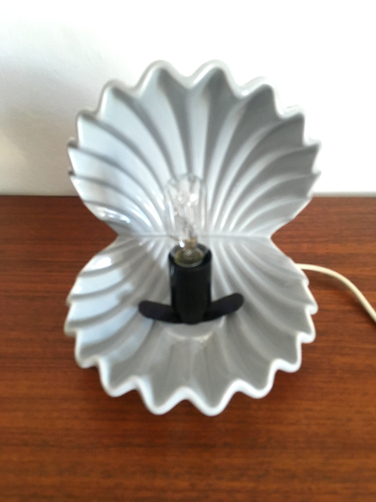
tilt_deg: -39.9
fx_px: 420
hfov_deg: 48.2
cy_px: 251
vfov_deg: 61.7
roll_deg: +2.1
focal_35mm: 29
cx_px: 188
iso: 200
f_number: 2.2
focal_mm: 4.15
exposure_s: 1/25
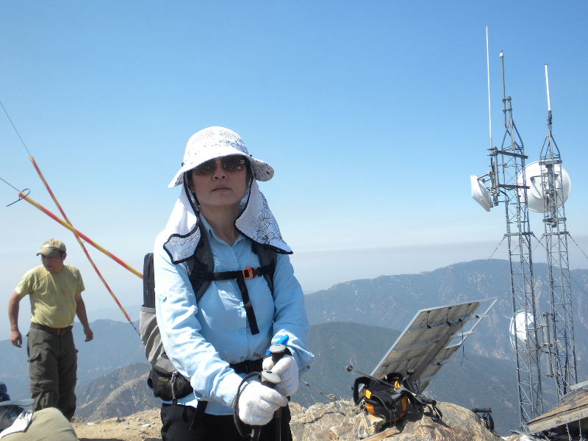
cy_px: 220
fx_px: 628
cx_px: 294
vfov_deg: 38.7
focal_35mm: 37
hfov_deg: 50.1
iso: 64
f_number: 10
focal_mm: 6.6
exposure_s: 1/85
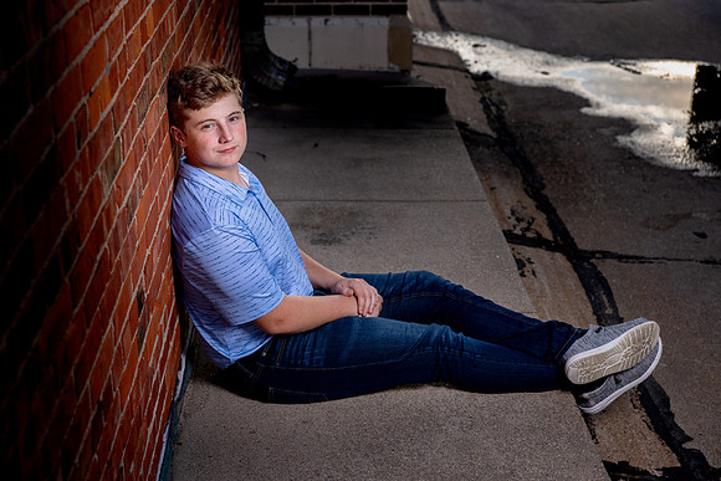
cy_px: 240
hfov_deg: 36.2
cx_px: 360
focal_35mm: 55
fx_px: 1102
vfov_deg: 24.6
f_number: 4
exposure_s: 1/160
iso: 160
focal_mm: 55
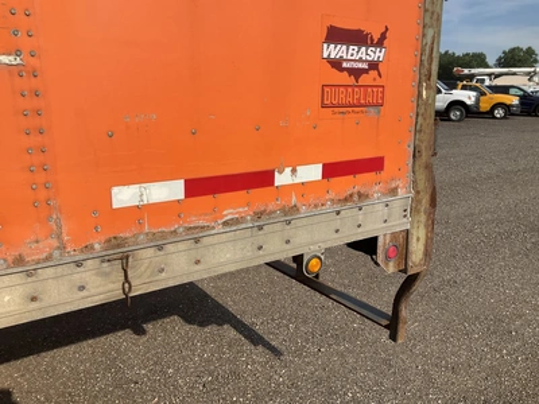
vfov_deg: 48.2
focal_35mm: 29
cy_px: 202
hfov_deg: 61.7
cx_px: 270
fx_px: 452
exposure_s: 1/1912
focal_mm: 3
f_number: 1.8
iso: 25
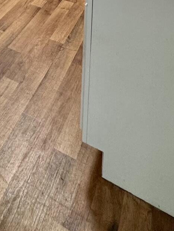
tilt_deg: -6.0
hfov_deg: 31.3
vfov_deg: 26.3
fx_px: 301
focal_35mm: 45
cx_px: 32
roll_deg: -1.1
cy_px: -137
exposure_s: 1/60
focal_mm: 2.22
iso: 200
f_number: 2.2
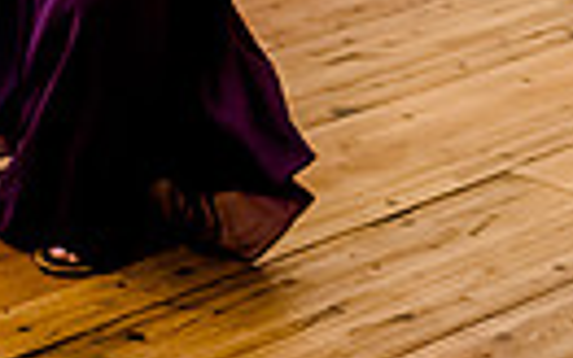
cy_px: -266
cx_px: -561
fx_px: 2703
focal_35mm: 173
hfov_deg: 11.0
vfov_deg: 7.4
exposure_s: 1/640
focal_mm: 35
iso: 3200
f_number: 3.2
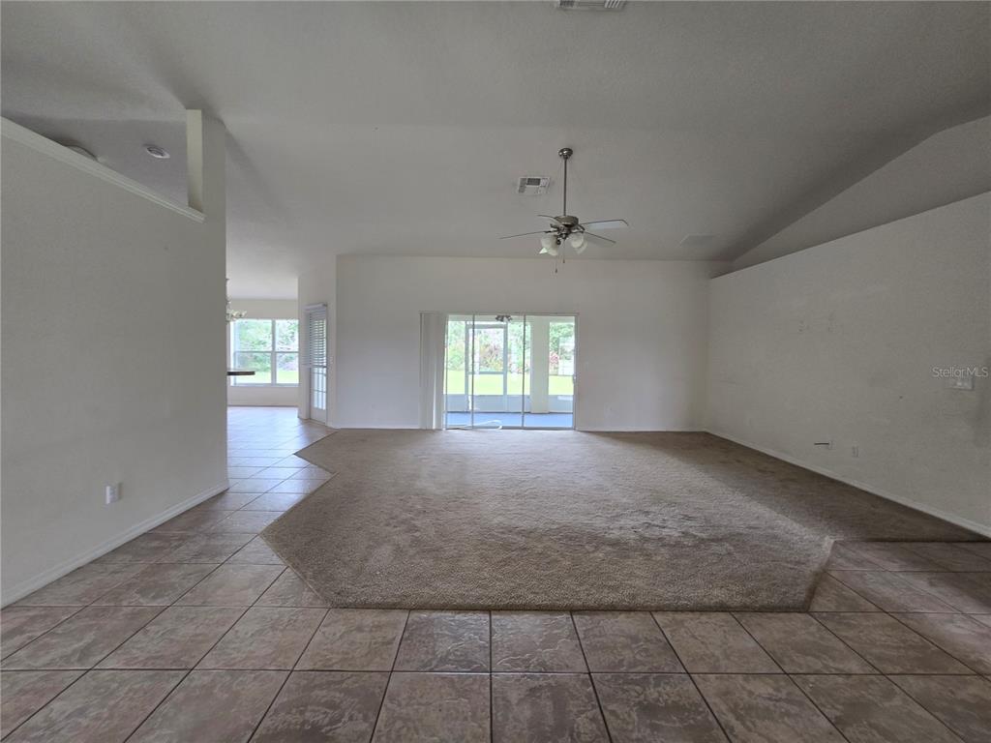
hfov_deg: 106.2
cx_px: 496
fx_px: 372
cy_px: 372
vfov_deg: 89.9
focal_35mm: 13
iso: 125
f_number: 2.2
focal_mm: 2.2
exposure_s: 1/60
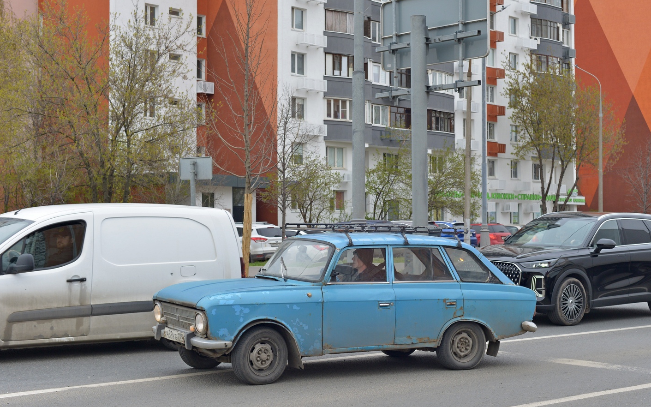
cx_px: 322
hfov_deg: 38.9
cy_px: 216
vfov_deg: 24.9
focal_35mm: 52
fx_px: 923
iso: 400
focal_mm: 50
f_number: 5.6
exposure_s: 1/250
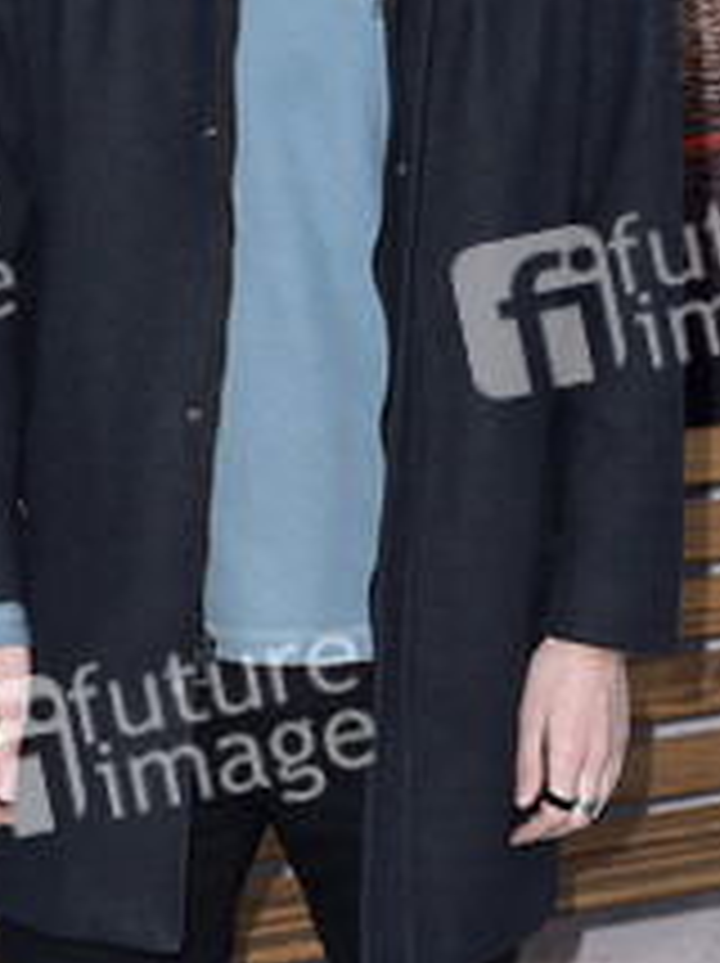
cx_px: 277
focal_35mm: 81
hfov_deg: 18.1
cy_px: 68
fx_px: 2251
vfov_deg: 23.4
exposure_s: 1/250
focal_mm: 45
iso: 320
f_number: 6.3
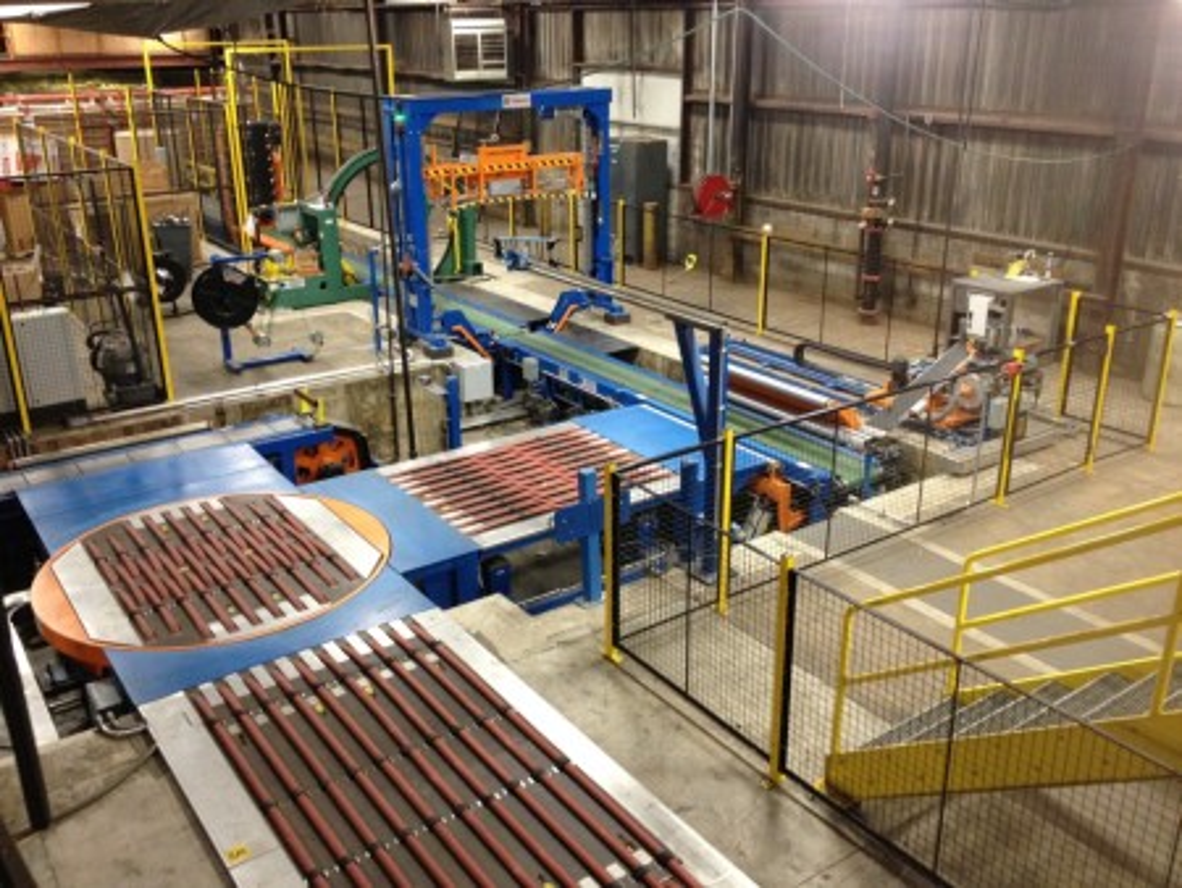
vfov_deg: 40.7
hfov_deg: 52.6
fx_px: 1196
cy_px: 444
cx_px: 591
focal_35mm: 35
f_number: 2.4
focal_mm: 4.28
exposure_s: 1/20
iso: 200
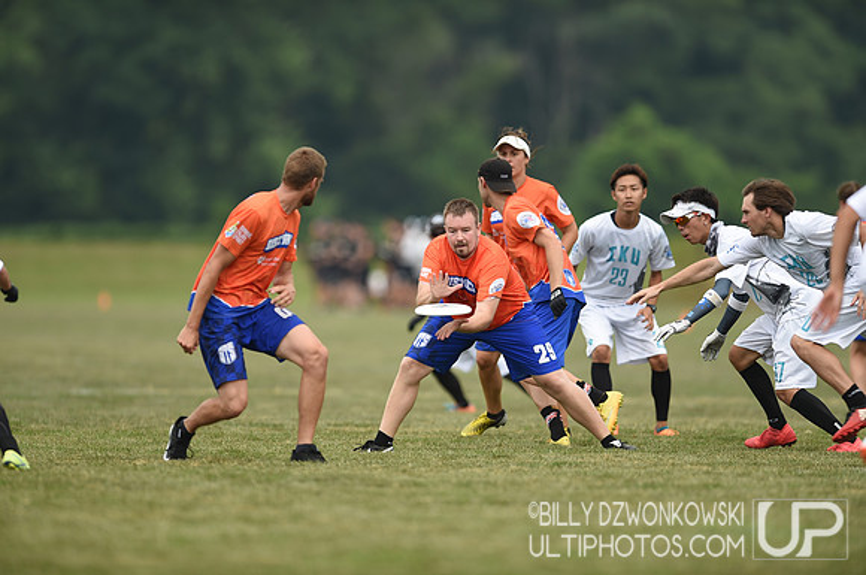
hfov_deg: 5.2
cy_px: 288
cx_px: 433
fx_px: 9609
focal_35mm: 400
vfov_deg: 3.4
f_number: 4
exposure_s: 1/1000
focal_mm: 400
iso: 100
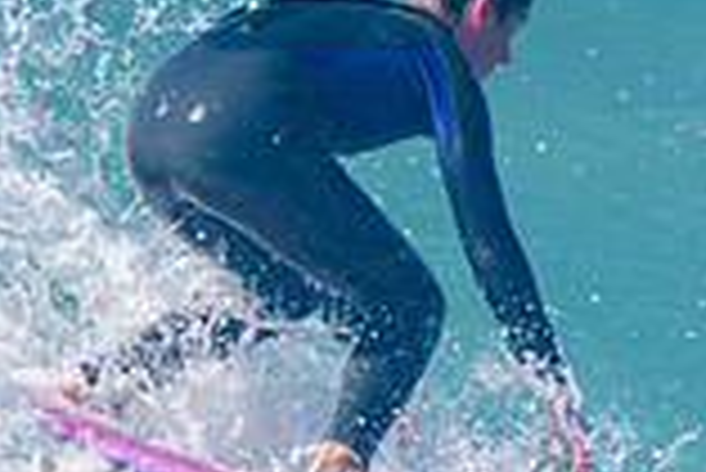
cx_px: 209
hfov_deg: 0.9
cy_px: 337
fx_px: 44518
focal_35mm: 2268
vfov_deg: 0.6
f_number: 5.6
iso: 220
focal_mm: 500
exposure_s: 1/2000
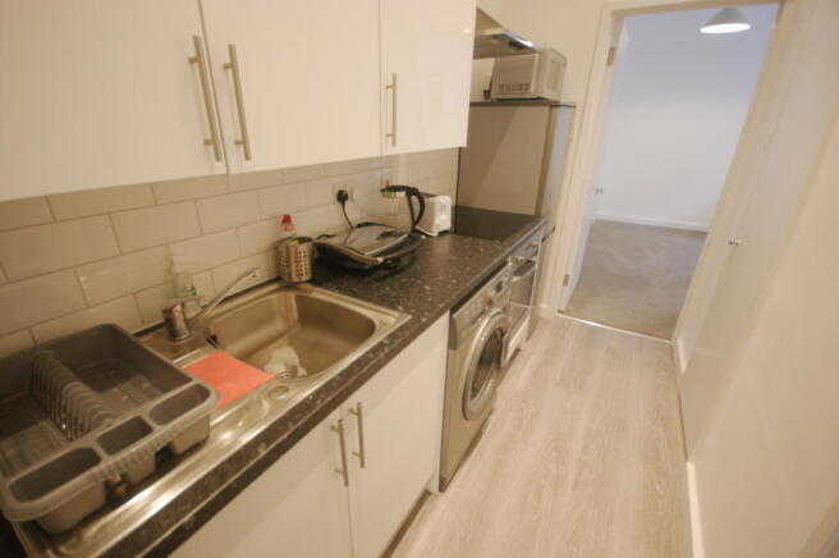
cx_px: 420
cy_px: 279
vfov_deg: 77.2
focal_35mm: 15
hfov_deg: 100.4
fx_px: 349
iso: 400
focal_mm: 10
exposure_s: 1/15
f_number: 4
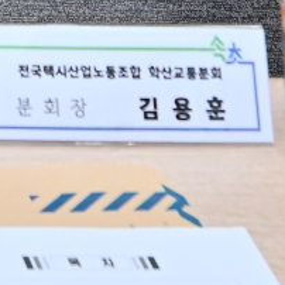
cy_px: -824
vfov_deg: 6.8
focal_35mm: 207
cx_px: -545
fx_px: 1929
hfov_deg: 7.5
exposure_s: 1/160
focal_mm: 20.5
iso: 800
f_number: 5
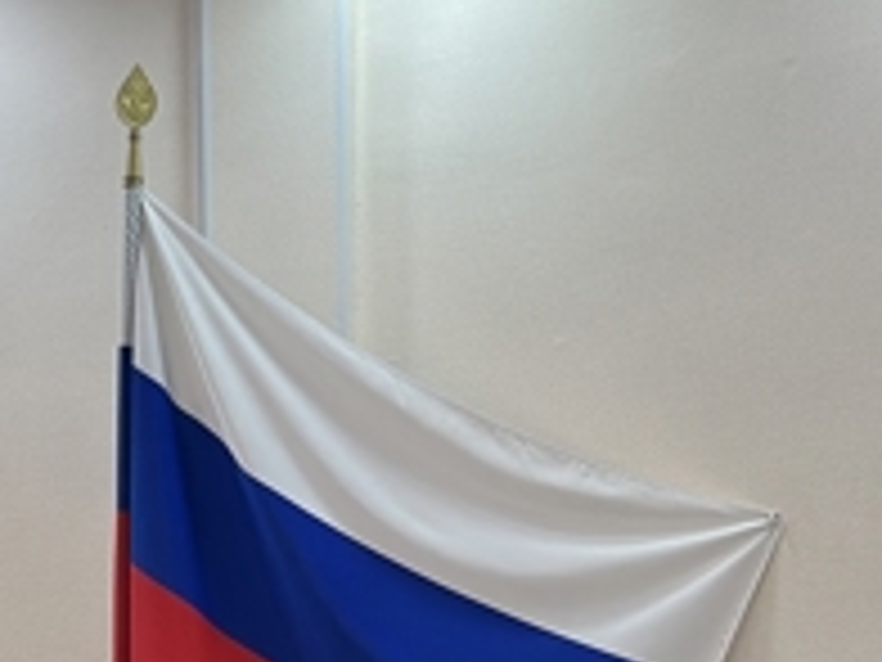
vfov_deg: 9.0
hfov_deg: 11.6
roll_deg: +0.0
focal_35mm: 163
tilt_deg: +3.5
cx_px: -475
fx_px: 4153
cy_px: 703
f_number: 1.78
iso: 125
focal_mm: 6.86
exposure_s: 1/100
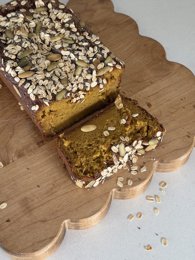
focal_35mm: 48
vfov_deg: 39.7
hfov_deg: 30.3
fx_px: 361
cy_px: 130
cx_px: 98
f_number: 1.78
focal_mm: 6.76
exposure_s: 1/60
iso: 100
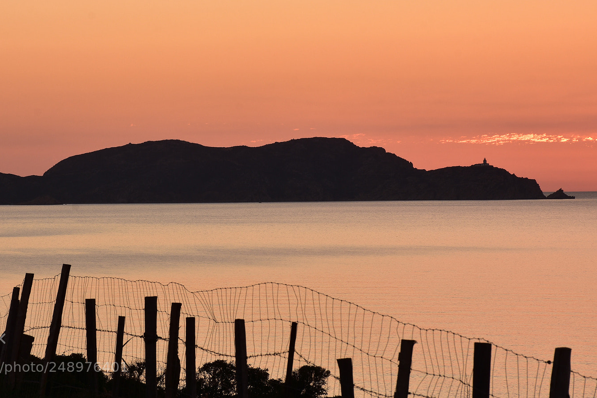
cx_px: 251
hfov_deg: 12.8
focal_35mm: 161
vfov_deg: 8.5
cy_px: 165
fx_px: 2670
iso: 100
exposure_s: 1/20
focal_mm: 90
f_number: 16
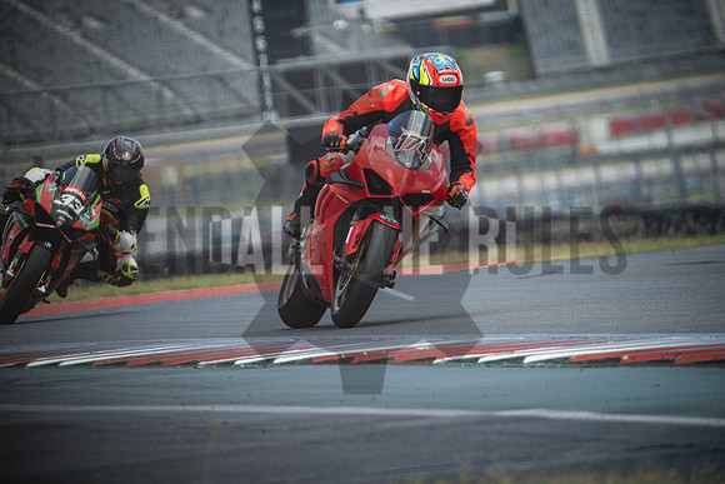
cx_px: 362
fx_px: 12086
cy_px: 242
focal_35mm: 600
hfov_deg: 3.4
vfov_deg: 2.3
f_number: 5.6
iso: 3200
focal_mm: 400
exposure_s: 1/2500
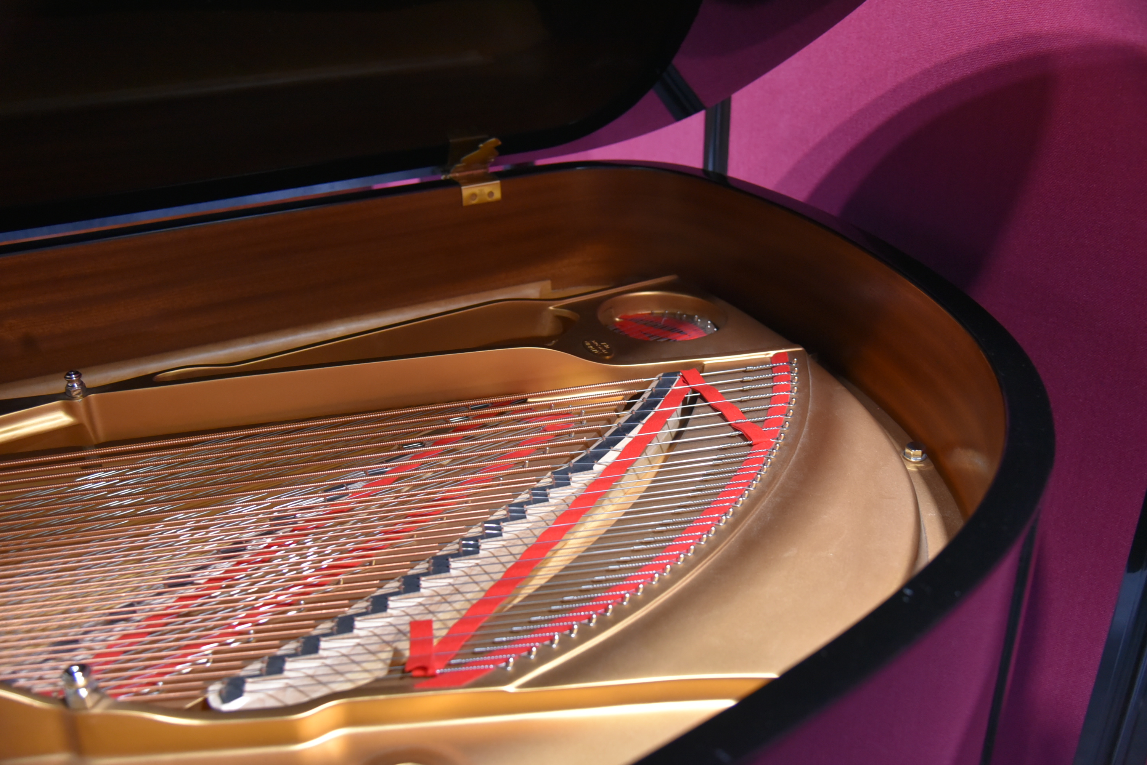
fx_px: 1084
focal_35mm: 34
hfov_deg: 55.8
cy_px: 382
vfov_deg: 38.9
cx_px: 574
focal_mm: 34
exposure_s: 1/60
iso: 3200
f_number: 4
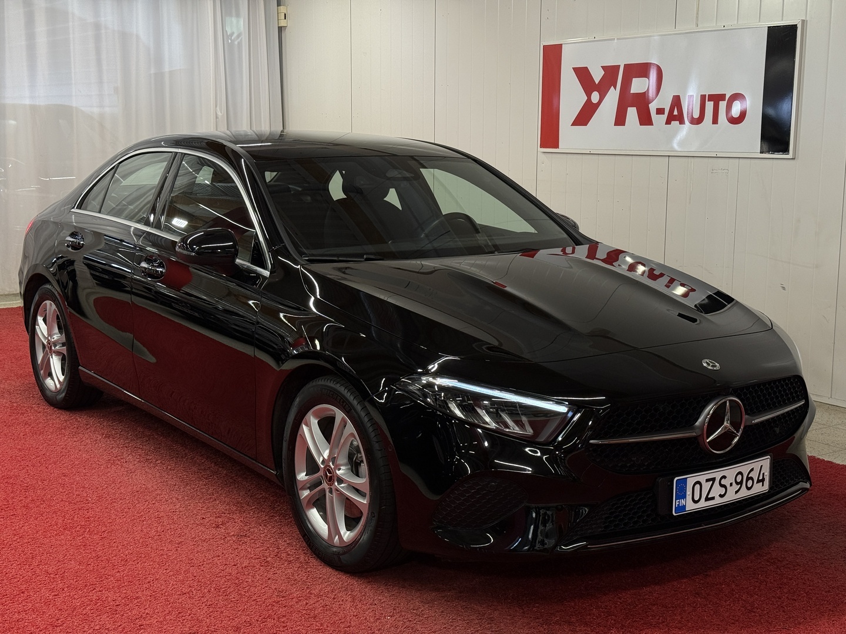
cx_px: 423
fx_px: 1173
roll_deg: -0.5
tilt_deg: -8.3
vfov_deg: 30.3
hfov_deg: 39.7
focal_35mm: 48
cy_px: 317
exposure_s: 1/136
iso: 64
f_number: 1.78
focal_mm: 6.76
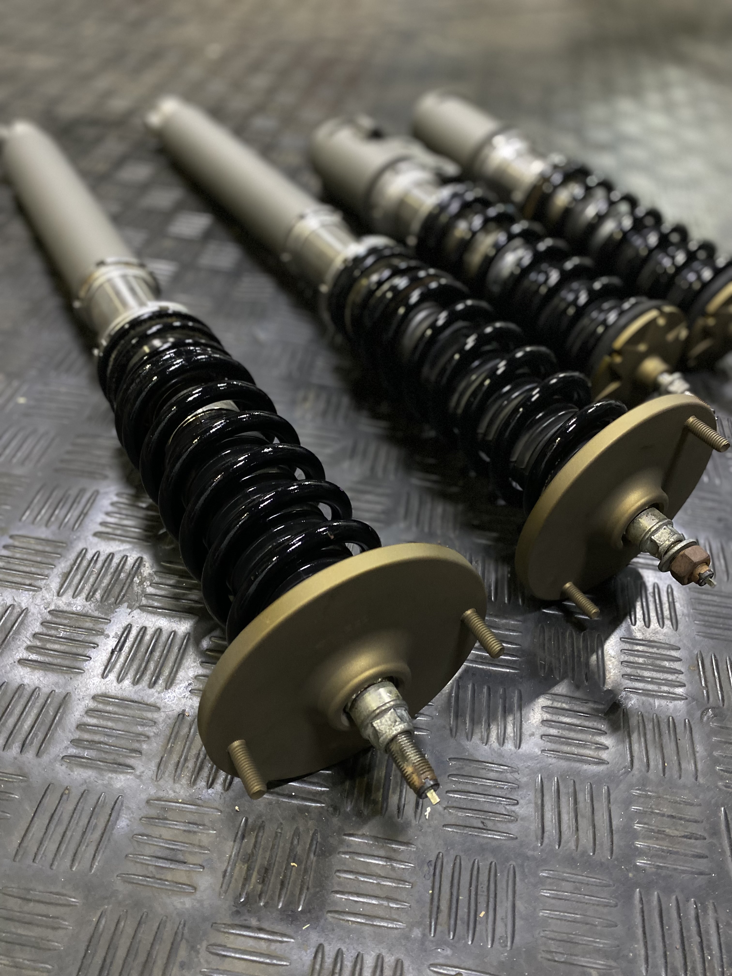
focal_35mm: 26
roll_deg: -8.0
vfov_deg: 67.3
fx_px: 733
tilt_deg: -44.6
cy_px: 488
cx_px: 366
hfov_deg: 53.1
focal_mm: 4.25
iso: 320
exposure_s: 1/33
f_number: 1.8
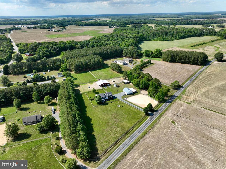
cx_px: 113
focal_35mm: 24
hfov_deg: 71.6
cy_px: 84
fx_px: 157
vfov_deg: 56.8
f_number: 2.8
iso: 100
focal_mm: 12.29
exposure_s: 1/1250
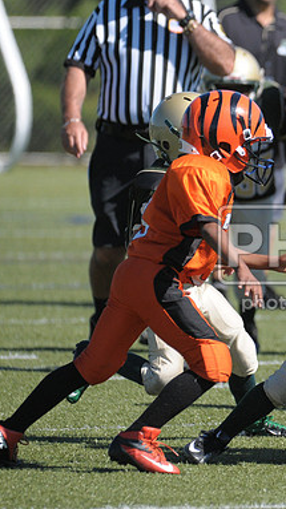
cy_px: 254
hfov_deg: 1.7
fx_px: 9627
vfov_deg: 3.0
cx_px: 376
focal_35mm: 713
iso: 640
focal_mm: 300
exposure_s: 1/3200
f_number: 4
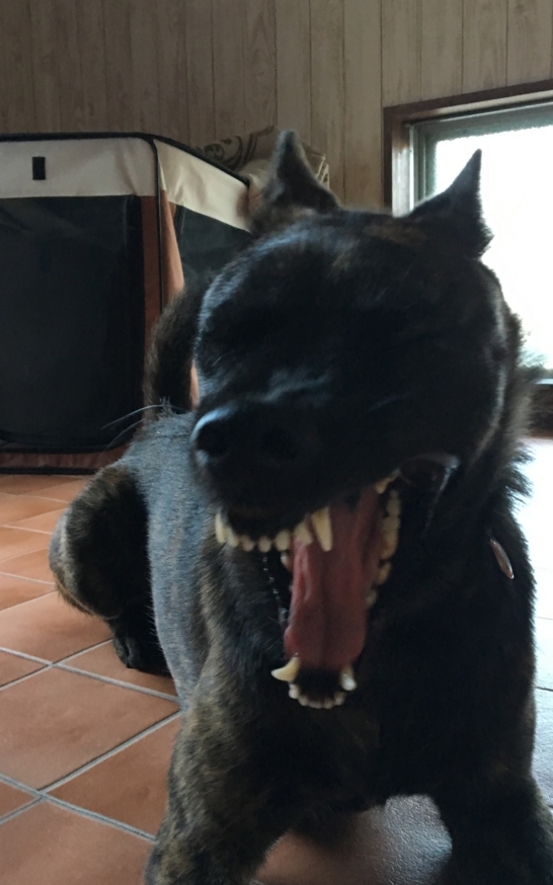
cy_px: 423
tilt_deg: -7.5
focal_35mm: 36
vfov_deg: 54.0
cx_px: 293
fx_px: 868
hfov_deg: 35.3
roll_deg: -0.3
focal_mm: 4.15
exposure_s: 1/24
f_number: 2.2
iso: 200
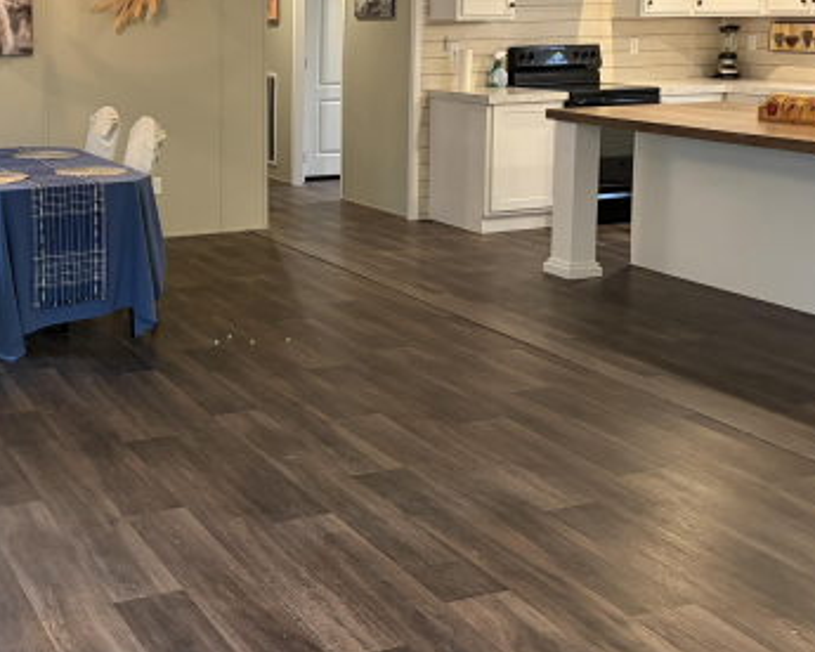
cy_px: 135
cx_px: 126
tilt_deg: -6.0
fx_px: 1182
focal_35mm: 49
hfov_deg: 36.3
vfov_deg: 30.1
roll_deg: +0.6
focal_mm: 5.96
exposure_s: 1/60
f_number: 1.6
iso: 320
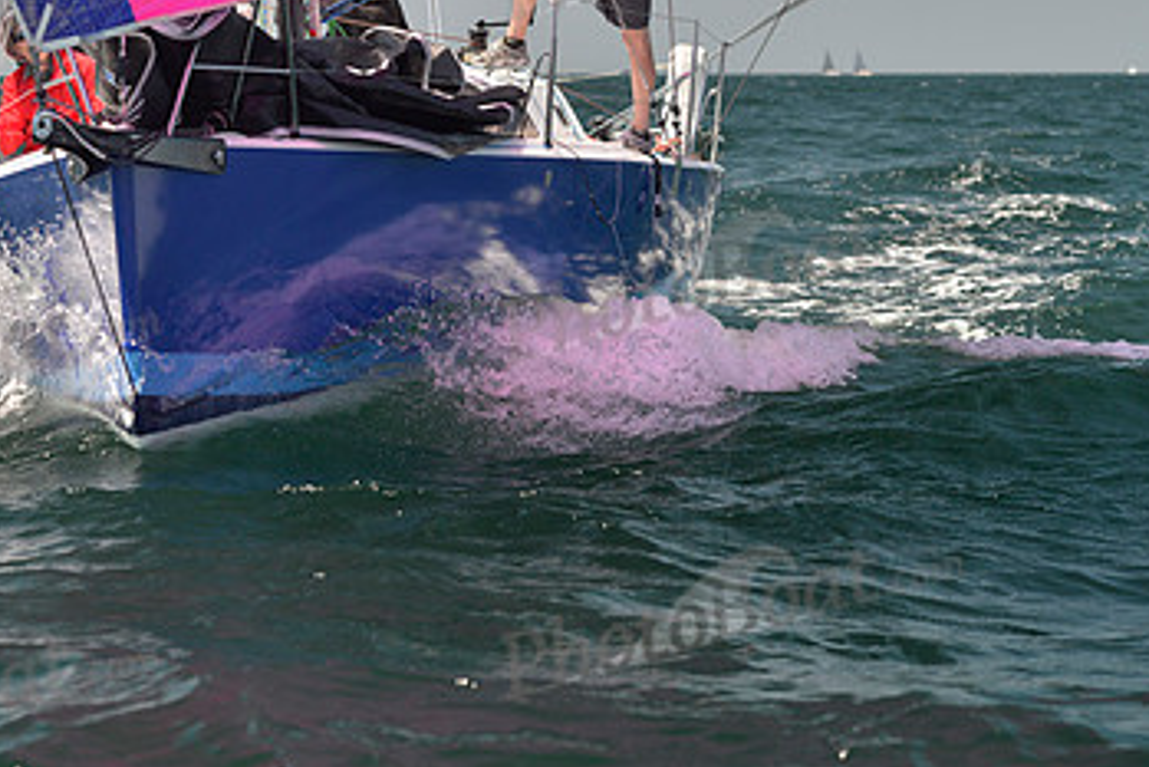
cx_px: 333
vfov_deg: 10.3
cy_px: 153
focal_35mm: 133
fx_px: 4246
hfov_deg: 15.4
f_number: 5
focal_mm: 80
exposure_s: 1/800
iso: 400
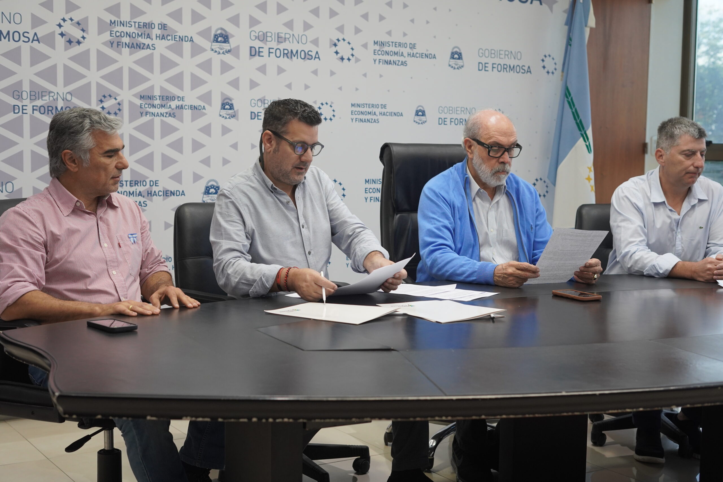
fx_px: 1004
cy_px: 241
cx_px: 362
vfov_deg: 27.0
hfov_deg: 39.6
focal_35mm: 50
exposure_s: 1/160
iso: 1600
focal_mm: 50
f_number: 4
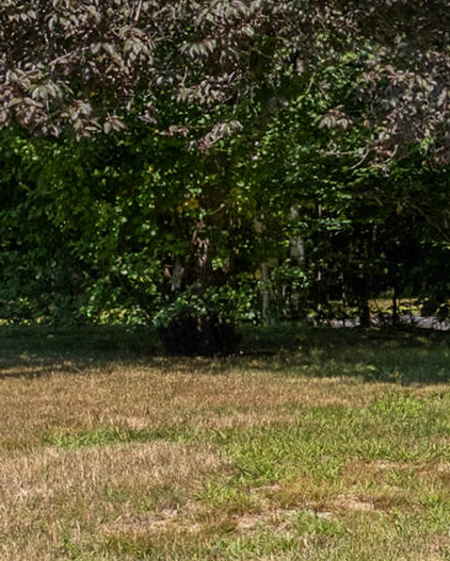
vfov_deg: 12.3
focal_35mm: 155
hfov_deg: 8.1
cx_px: 1483
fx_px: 2579
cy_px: 48
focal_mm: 29
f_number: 7.1
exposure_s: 1/250
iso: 320
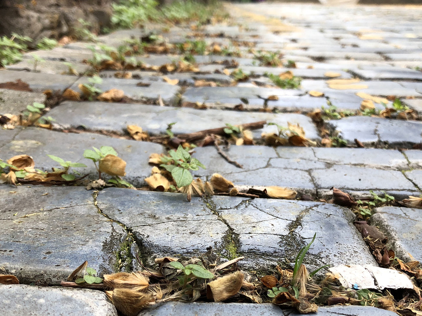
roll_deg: +2.2
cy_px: 228
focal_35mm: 43
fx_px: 524
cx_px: 232
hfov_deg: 43.8
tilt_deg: -23.6
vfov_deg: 33.1
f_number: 1.8
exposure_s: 1/120
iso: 32
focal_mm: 3.99
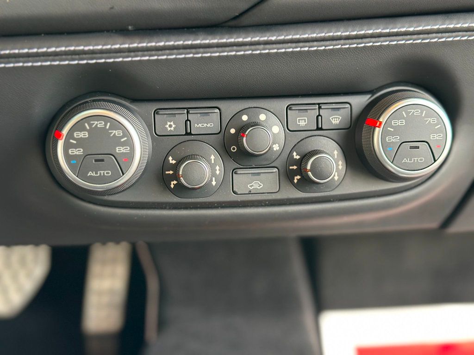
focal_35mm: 48
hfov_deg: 39.7
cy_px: 178
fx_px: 657
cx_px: 237
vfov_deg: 30.3
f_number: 1.78
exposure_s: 1/60
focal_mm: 6.86
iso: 250
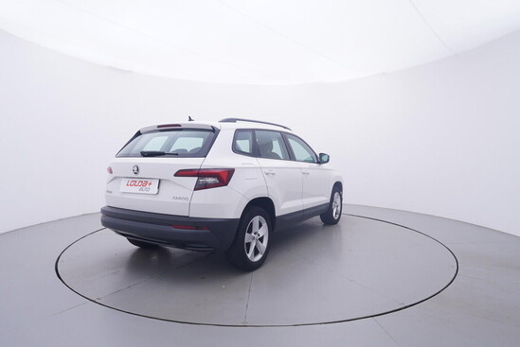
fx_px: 325
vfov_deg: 56.2
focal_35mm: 22
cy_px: 174
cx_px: 260
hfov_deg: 77.3
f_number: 5
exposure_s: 1/80
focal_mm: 15
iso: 200
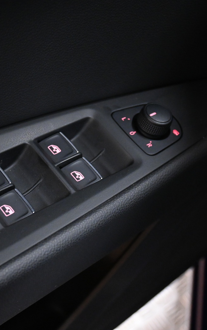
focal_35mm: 63
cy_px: 165
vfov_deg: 32.3
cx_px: 61
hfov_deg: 20.4
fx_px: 572
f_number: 4.5
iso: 3200
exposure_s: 1/60
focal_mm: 27.5
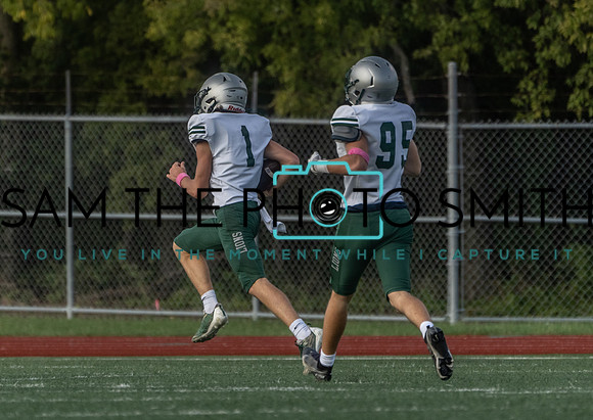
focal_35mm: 880
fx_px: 14776
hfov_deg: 2.3
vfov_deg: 1.6
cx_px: 241
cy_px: 203
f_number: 8
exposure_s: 1/1250
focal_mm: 560
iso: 1000
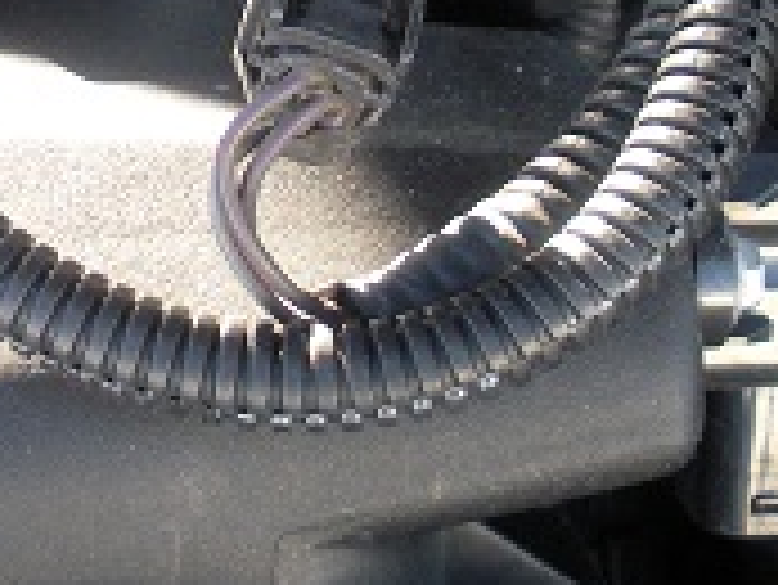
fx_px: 3036
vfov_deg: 11.0
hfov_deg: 14.5
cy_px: 189
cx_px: 85
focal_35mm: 135
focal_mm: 6.3
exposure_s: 1/61.7
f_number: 3.5
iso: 181
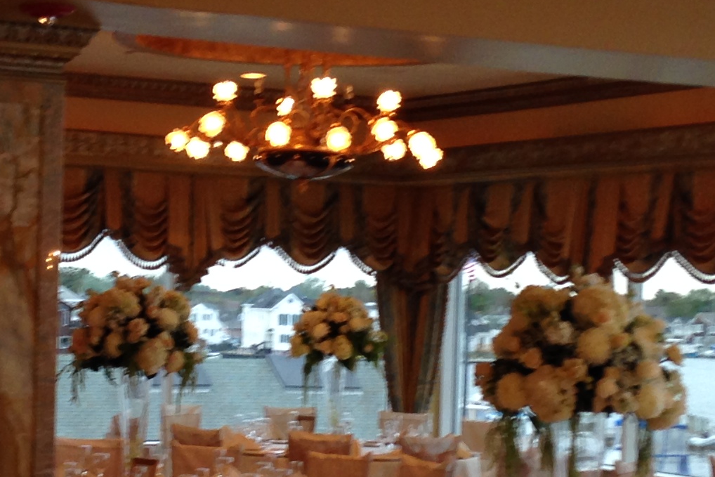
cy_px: 356
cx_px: 140
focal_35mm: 110
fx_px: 2185
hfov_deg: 18.4
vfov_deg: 12.4
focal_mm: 4.12
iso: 50
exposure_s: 1/20
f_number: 2.4
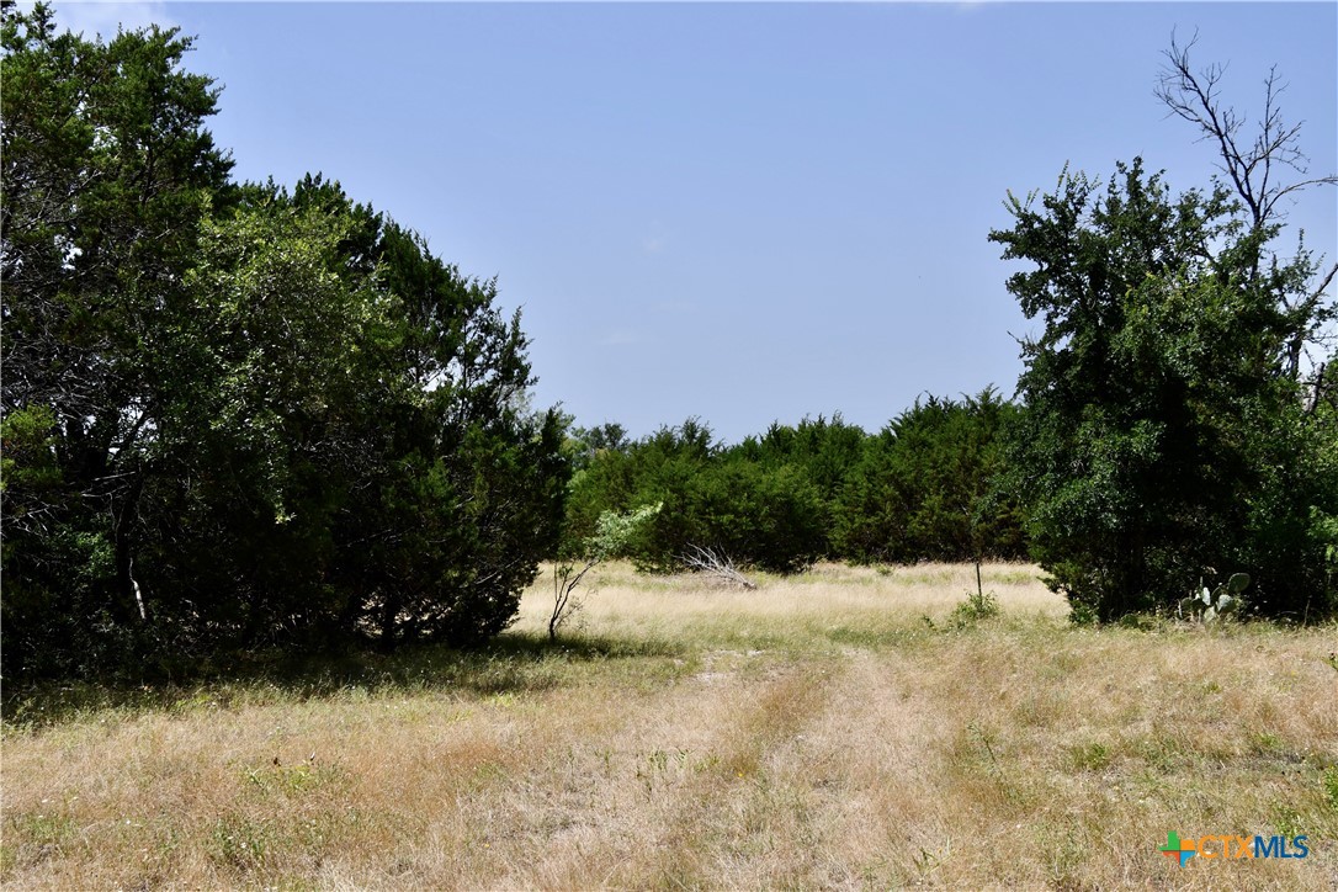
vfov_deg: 28.1
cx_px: 669
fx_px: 1784
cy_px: 446
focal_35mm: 48
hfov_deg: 41.1
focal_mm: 32
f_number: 9
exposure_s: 1/250
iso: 100
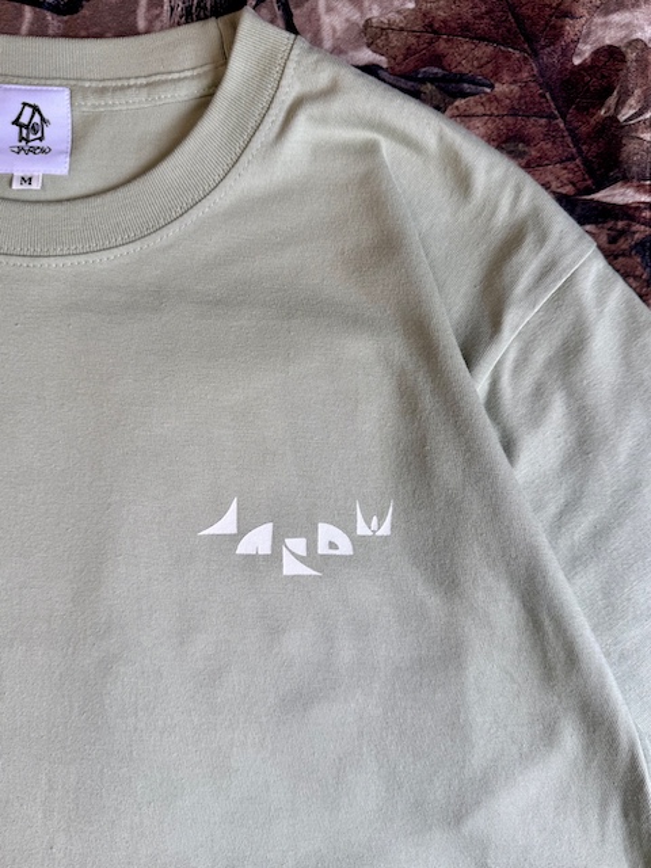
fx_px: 602
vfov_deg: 71.6
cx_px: 326
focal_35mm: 24
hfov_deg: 56.8
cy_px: 434
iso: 80
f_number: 1.78
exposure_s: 1/121
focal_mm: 6.76
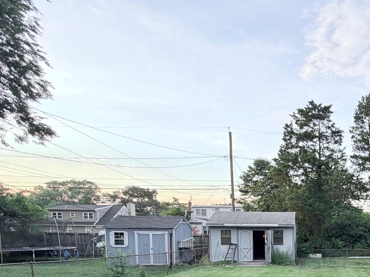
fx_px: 289
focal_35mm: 27
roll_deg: -0.3
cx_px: 337
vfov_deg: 46.1
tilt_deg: -5.4
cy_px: 253
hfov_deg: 56.0
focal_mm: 2.22
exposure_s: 1/158
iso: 40
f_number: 2.2
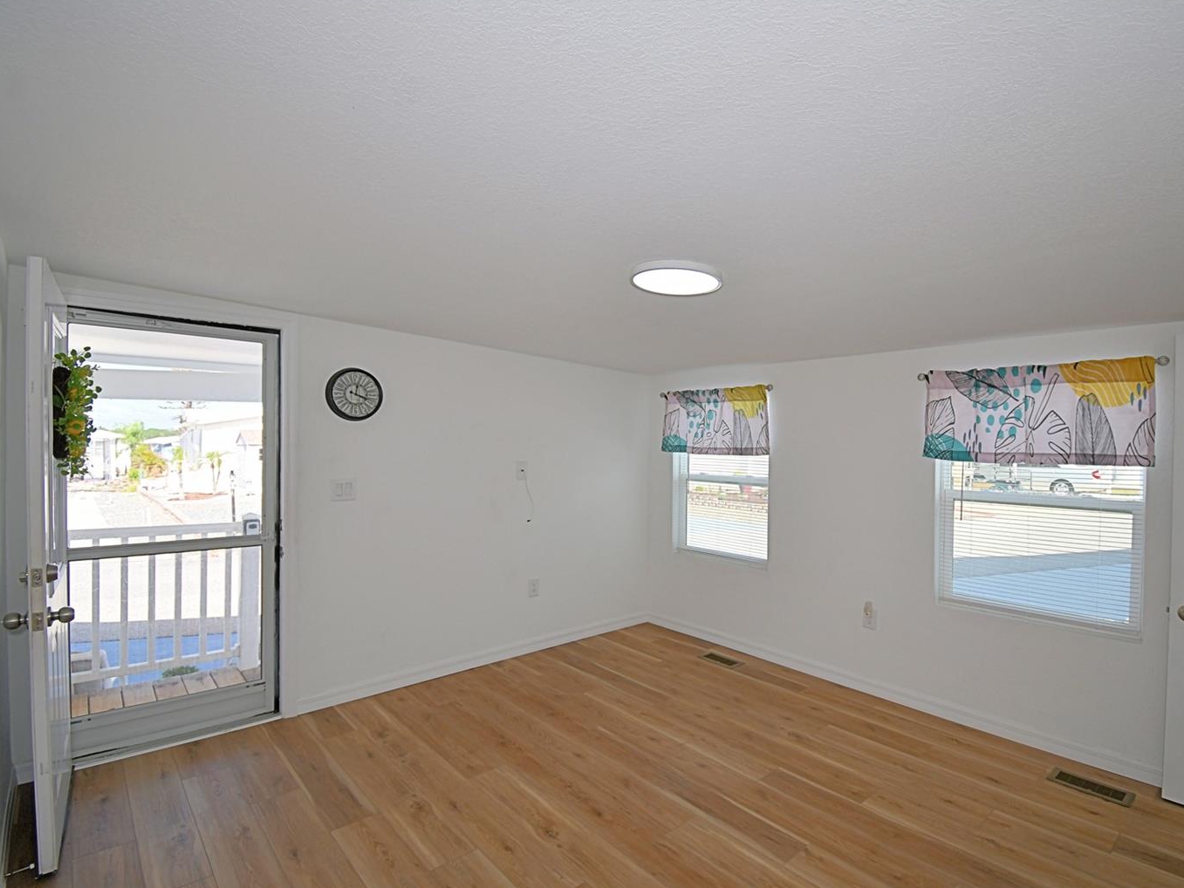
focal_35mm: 17
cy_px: 455
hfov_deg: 90.6
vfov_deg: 74.7
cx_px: 666
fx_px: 582
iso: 100
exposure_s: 1/200
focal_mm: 10
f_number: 4.5
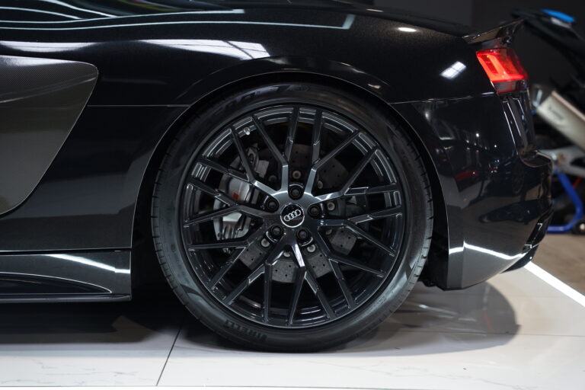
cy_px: 195
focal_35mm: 70
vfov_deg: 19.5
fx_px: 1137
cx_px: 292
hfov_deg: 28.8
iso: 800
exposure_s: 1/80
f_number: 3.2
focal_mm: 70
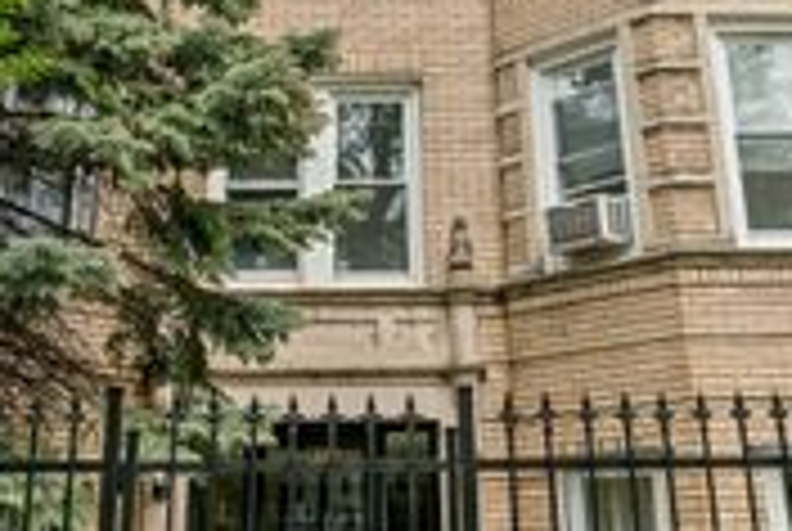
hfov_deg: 38.5
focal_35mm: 51
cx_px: 288
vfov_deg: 25.3
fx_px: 1124
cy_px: 4
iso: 320
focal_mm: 18
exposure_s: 1/200
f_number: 8
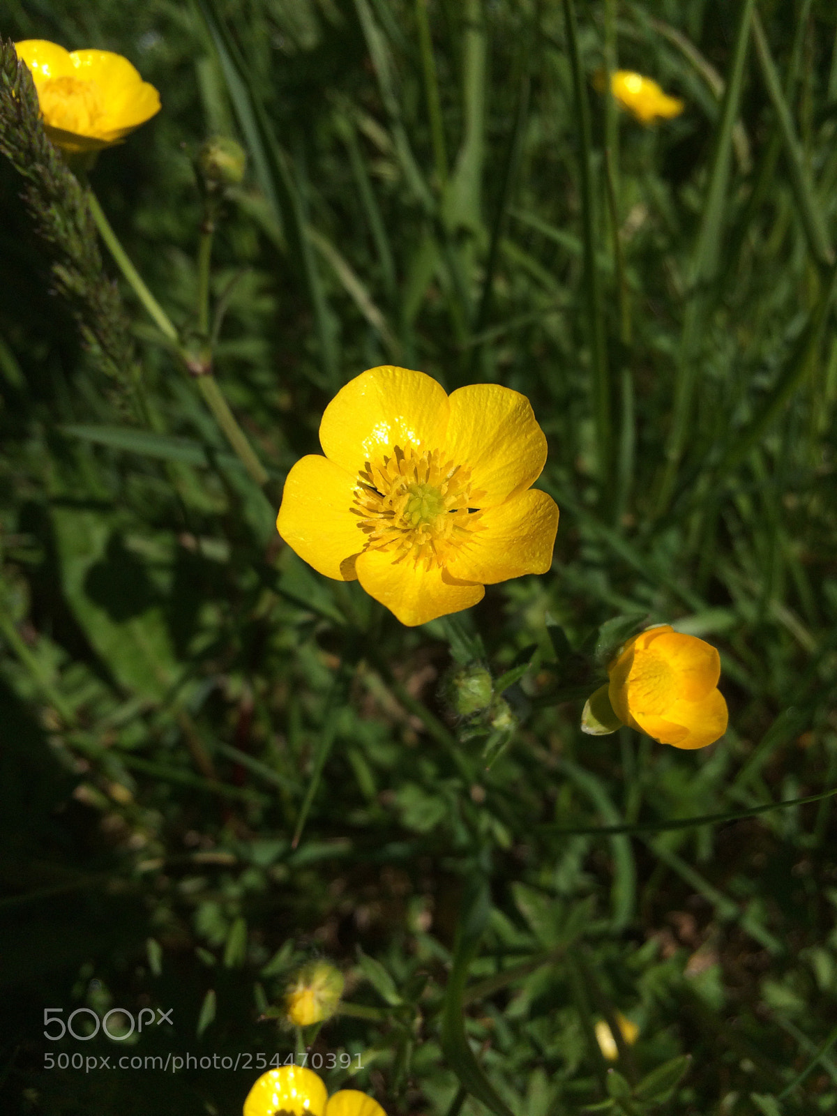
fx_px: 935
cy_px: 558
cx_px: 418
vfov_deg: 61.7
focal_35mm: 29
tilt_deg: -52.4
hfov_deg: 48.2
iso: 40
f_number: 2.2
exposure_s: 1/5882
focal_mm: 4.15
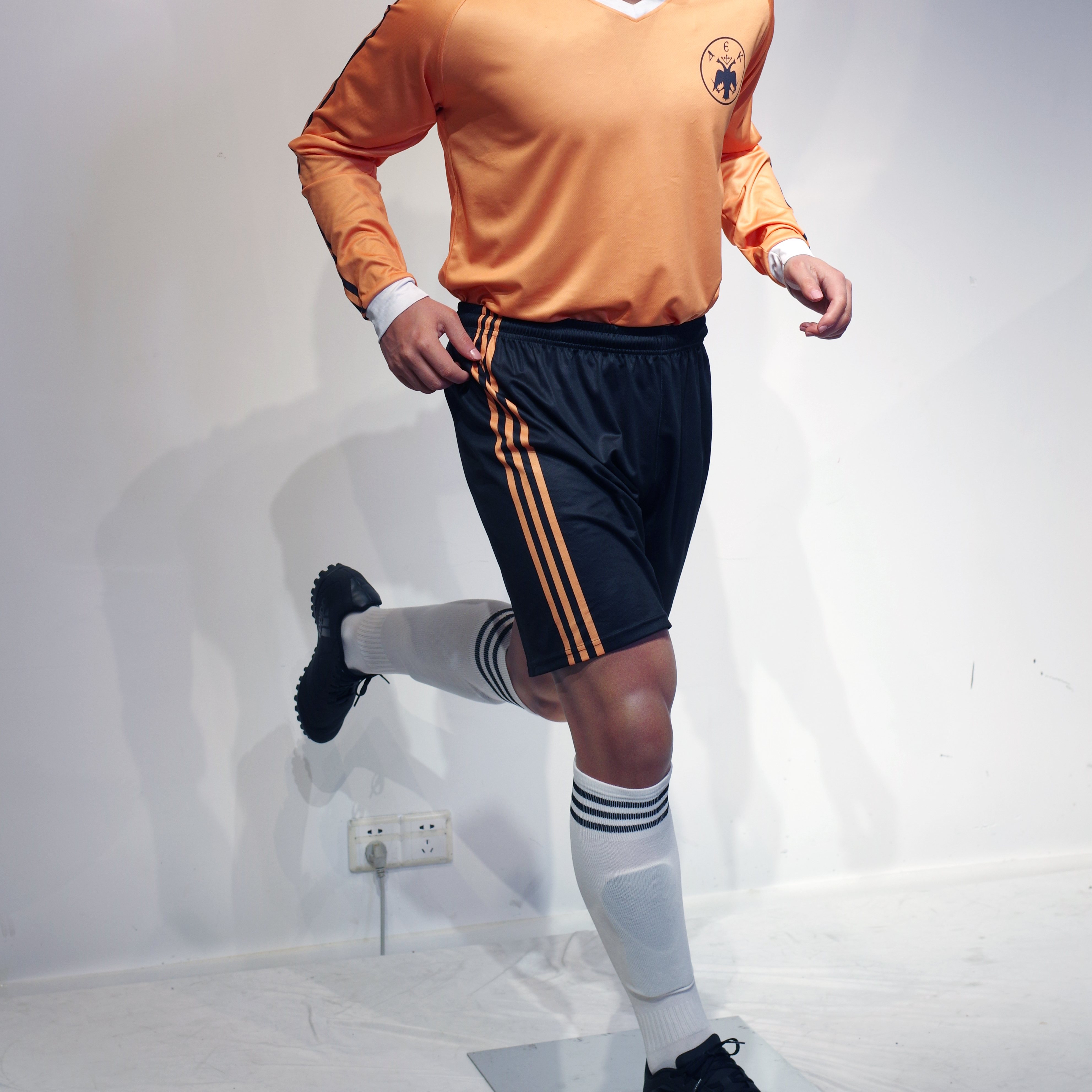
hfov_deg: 25.7
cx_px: 546
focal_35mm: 67
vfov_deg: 25.6
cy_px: 356
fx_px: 2391
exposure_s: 1/80
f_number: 5
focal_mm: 35
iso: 320
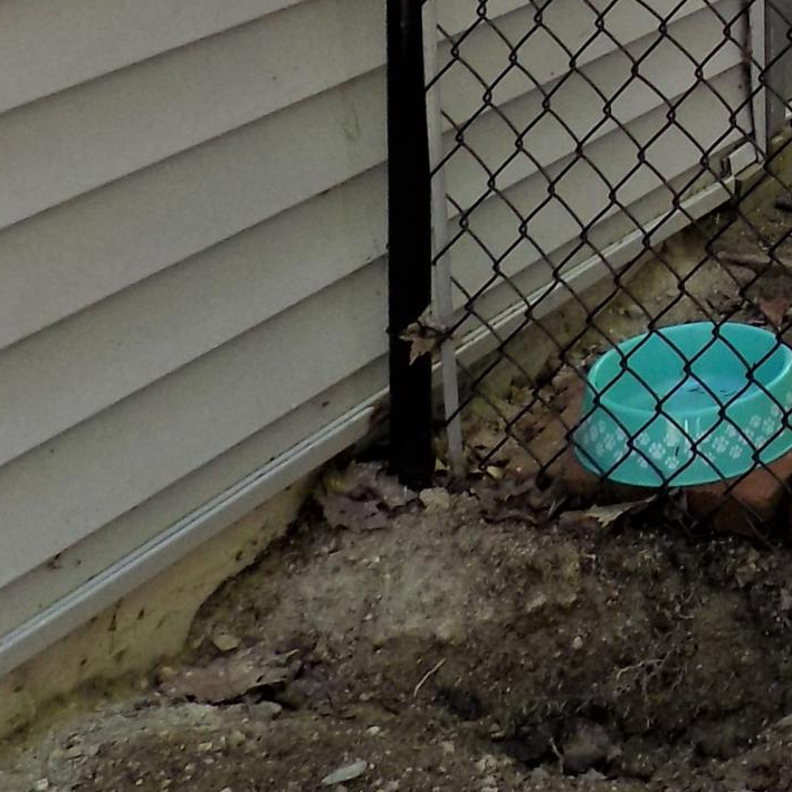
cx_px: 1342
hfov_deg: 17.2
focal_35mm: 86
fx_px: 2226
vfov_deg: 17.7
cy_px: -448
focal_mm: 4
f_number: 3.1
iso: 80
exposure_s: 1/60
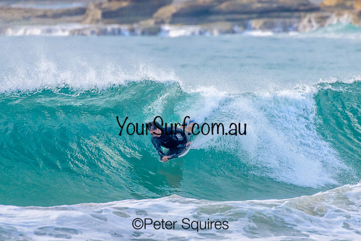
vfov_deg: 1.4
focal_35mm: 1000
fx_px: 10030
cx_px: 180
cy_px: 120
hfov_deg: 2.1
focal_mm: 1000
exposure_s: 1/2000
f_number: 11
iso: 2800
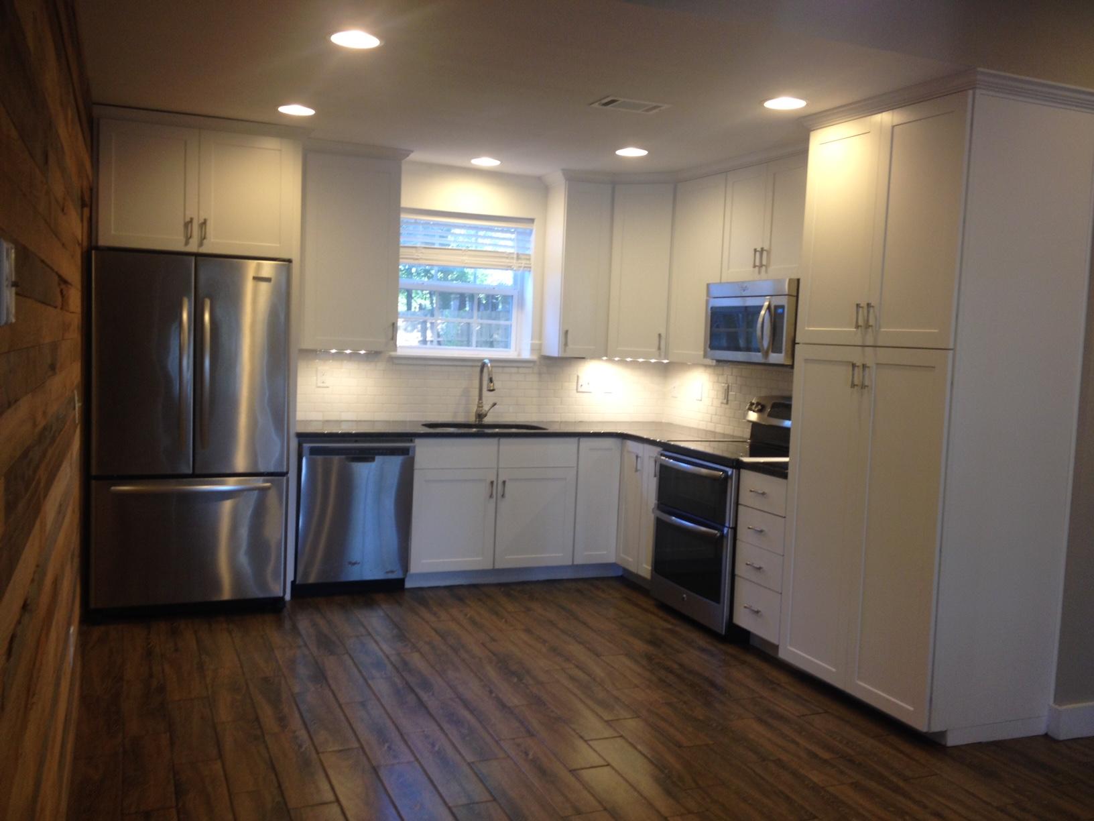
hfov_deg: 52.6
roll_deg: -2.8
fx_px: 1106
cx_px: 547
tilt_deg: -7.0
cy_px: 410
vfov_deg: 40.7
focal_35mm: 35
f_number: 2.4
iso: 50
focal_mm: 4.28
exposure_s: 1/24
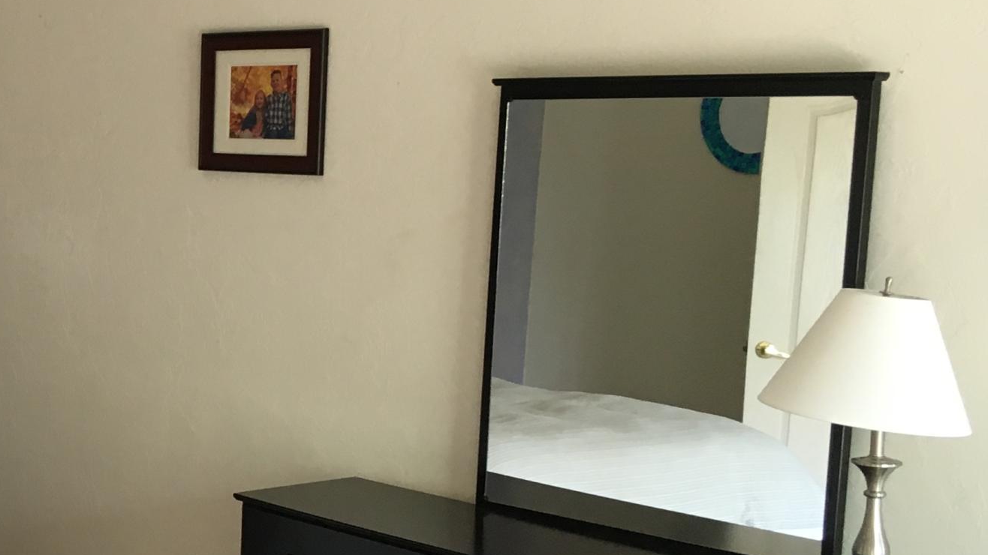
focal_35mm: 72
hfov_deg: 26.9
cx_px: -107
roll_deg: -0.7
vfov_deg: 16.7
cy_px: 388
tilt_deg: -9.7
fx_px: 1886
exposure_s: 1/30
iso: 64
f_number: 2.2
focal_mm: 4.15
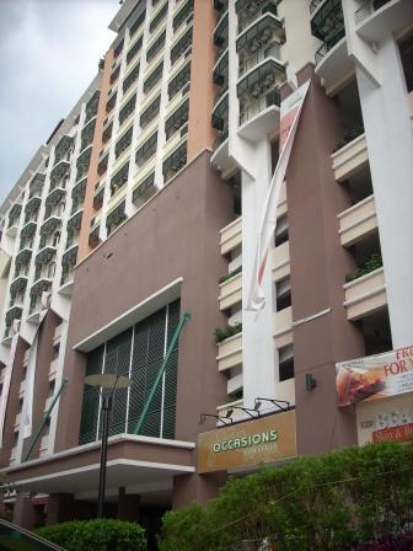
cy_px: 276
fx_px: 589
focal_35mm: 37
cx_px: 206
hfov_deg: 38.7
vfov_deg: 50.1
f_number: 2.8
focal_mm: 6.2
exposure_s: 1/125
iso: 64
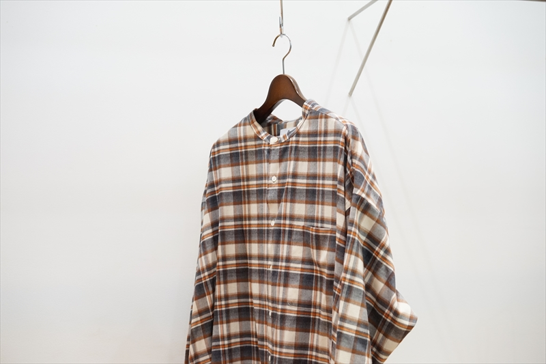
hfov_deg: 36.3
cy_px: 182
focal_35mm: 55
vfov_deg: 24.6
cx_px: 273
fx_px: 834
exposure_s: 1/60
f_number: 4
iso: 1000
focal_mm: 55
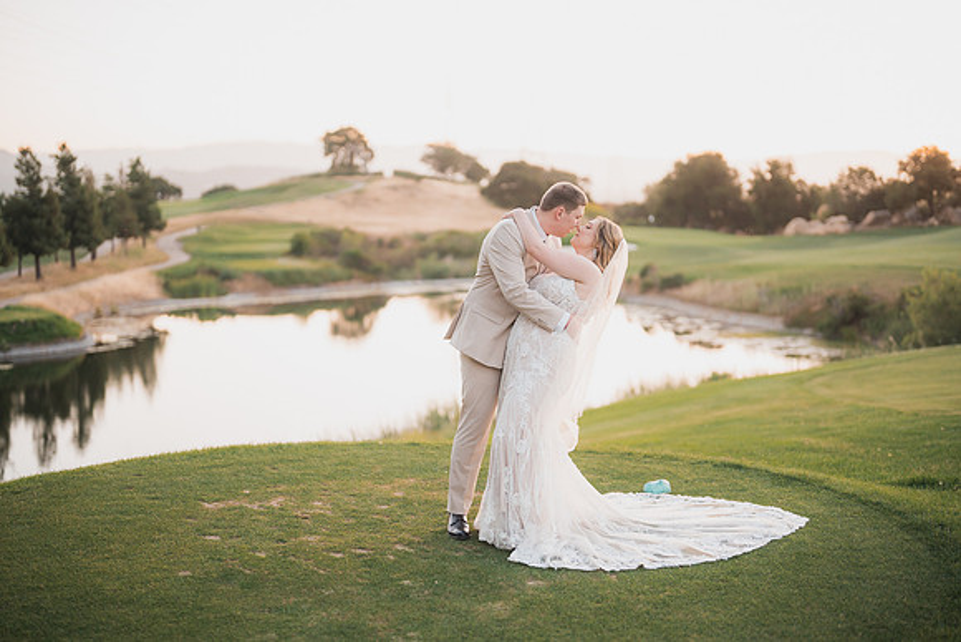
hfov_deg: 39.6
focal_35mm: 50
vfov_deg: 27.0
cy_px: 321
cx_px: 480
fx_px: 1335
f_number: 1.2
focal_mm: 50
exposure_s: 1/800
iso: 640
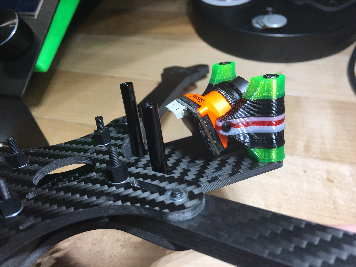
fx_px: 298
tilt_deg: -46.4
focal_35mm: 29
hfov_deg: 61.7
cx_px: 178
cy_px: 134
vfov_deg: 48.2
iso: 25
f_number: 2.2
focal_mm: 4.15
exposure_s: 1/40
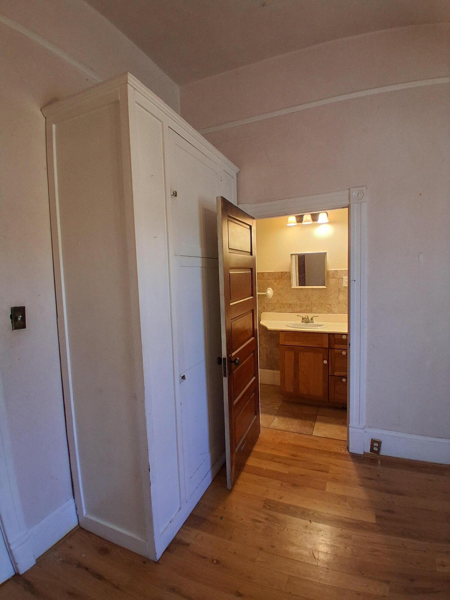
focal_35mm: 17
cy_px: 300
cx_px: 225
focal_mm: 1.4
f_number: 2.2
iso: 320
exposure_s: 1/40
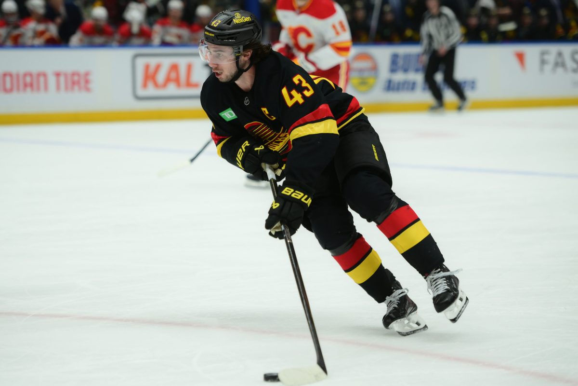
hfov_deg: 16.4
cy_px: 193
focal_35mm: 125
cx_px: 289
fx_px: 2007
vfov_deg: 11.0
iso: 1250
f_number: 2.8
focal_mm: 125
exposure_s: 1/1250
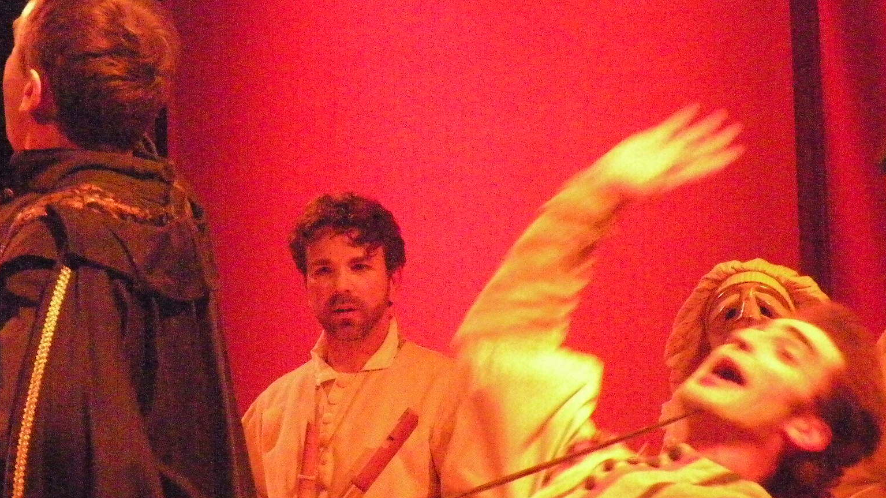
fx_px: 4064
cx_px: 394
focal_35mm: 173
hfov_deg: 12.4
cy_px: 383
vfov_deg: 7.0
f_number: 4.5
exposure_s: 1/76.2
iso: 2000
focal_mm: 21
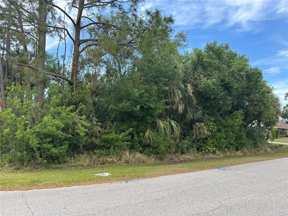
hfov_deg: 67.3
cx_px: 144
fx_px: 216
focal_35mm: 26
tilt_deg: +6.4
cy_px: 108
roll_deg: -0.4
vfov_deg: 53.1
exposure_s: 1/1553
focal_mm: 5.7
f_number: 1.5
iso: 50
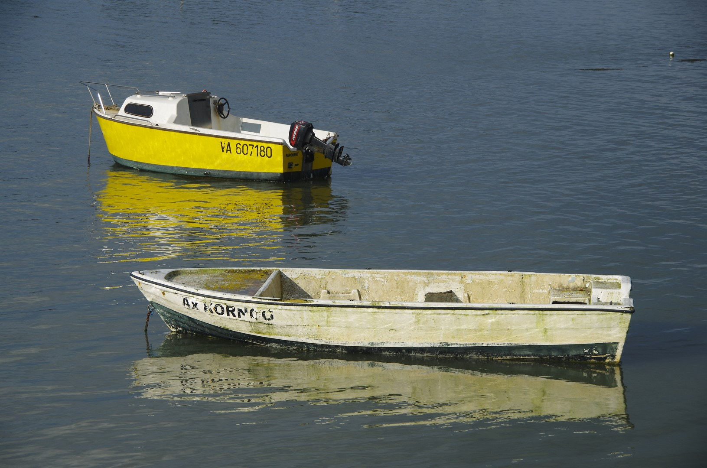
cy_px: 234
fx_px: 2724
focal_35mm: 139
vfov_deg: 9.8
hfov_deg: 14.8
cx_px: 354
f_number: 7.1
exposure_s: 1/320
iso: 100
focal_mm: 92.5
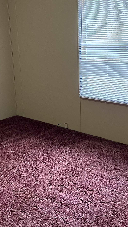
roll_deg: +2.4
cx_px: 50
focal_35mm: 47
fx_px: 284
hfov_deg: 25.4
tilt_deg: -14.3
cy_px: 97
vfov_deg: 43.6
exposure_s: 1/60
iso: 160
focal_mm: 5.7
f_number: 1.5
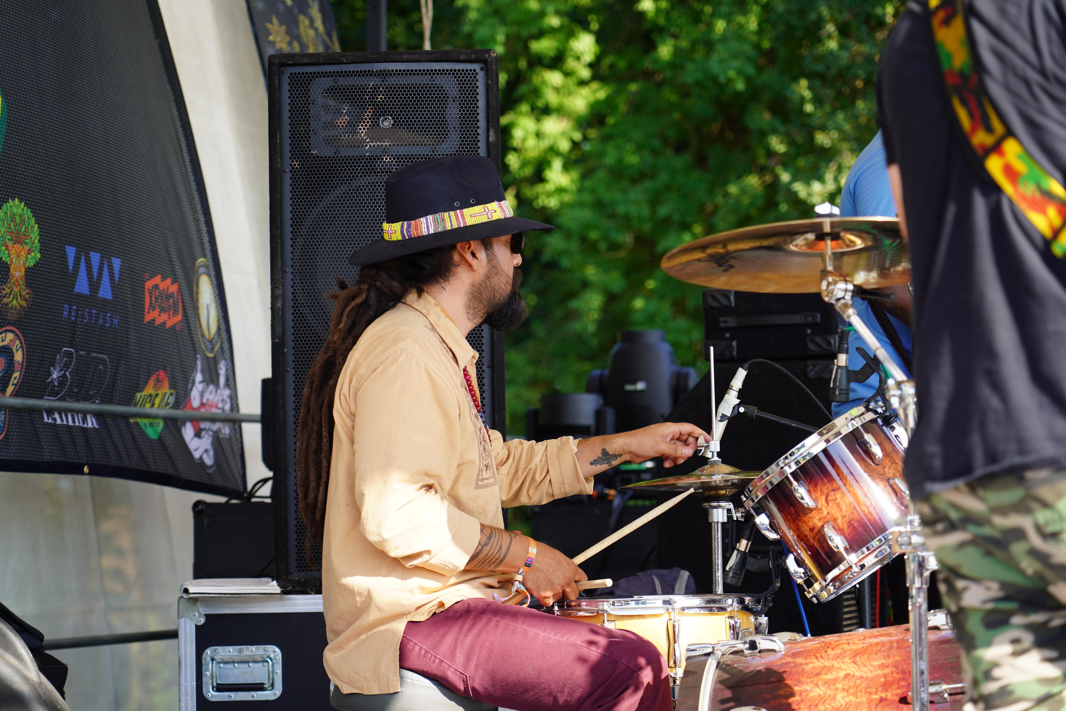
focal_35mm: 105
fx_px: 3109
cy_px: 356
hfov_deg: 19.5
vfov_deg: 13.0
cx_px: 533
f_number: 4.5
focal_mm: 105
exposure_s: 1/125
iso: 100
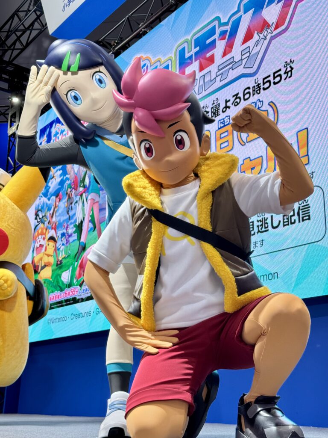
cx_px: 164
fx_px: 606
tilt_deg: +16.9
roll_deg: -1.1
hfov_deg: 30.3
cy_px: 219
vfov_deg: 39.7
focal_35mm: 48
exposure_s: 1/121
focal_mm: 6.76
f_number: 1.78
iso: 50
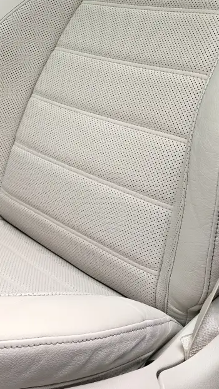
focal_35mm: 58
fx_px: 599
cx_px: -91
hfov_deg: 18.7
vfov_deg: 35.3
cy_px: 104
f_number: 1.7
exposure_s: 1/101
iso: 160
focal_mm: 6.3
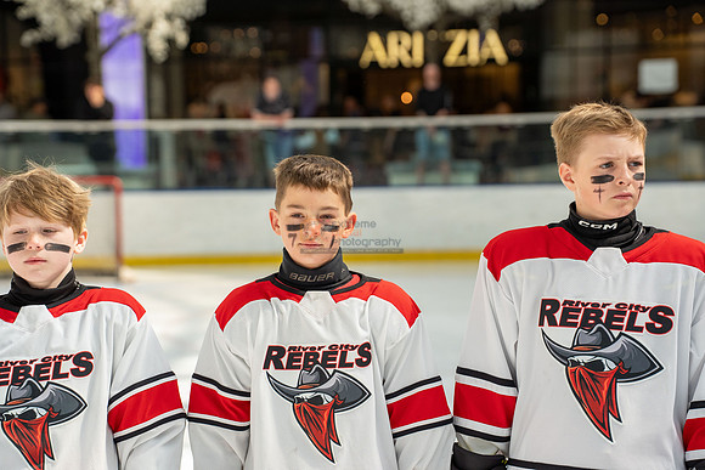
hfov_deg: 21.9
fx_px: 1822
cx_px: 352
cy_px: 235
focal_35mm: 93
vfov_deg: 14.7
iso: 1250
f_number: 4
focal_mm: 93
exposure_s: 1/1600
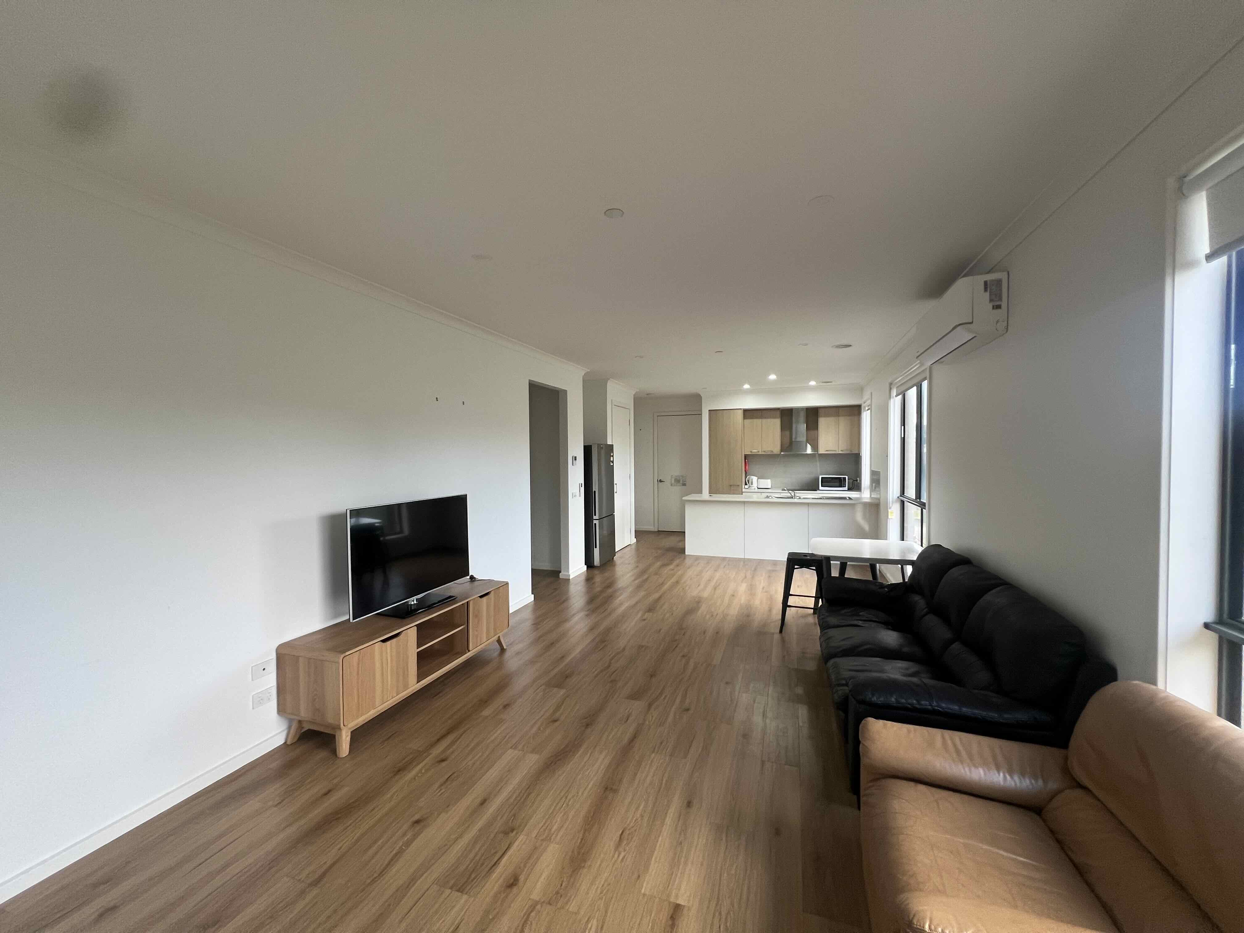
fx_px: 467
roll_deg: +1.1
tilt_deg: -0.6
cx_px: 622
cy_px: 466
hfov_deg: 106.2
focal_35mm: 13
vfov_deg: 89.9
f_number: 1.8
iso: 125
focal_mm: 1.57
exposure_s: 1/99
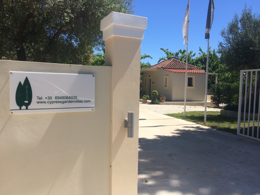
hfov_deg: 61.7
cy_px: 98
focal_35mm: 29
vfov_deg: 48.2
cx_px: 130
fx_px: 218
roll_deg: -2.0
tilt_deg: -5.3
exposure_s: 1/2283
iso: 32
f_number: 2.2
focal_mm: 4.15
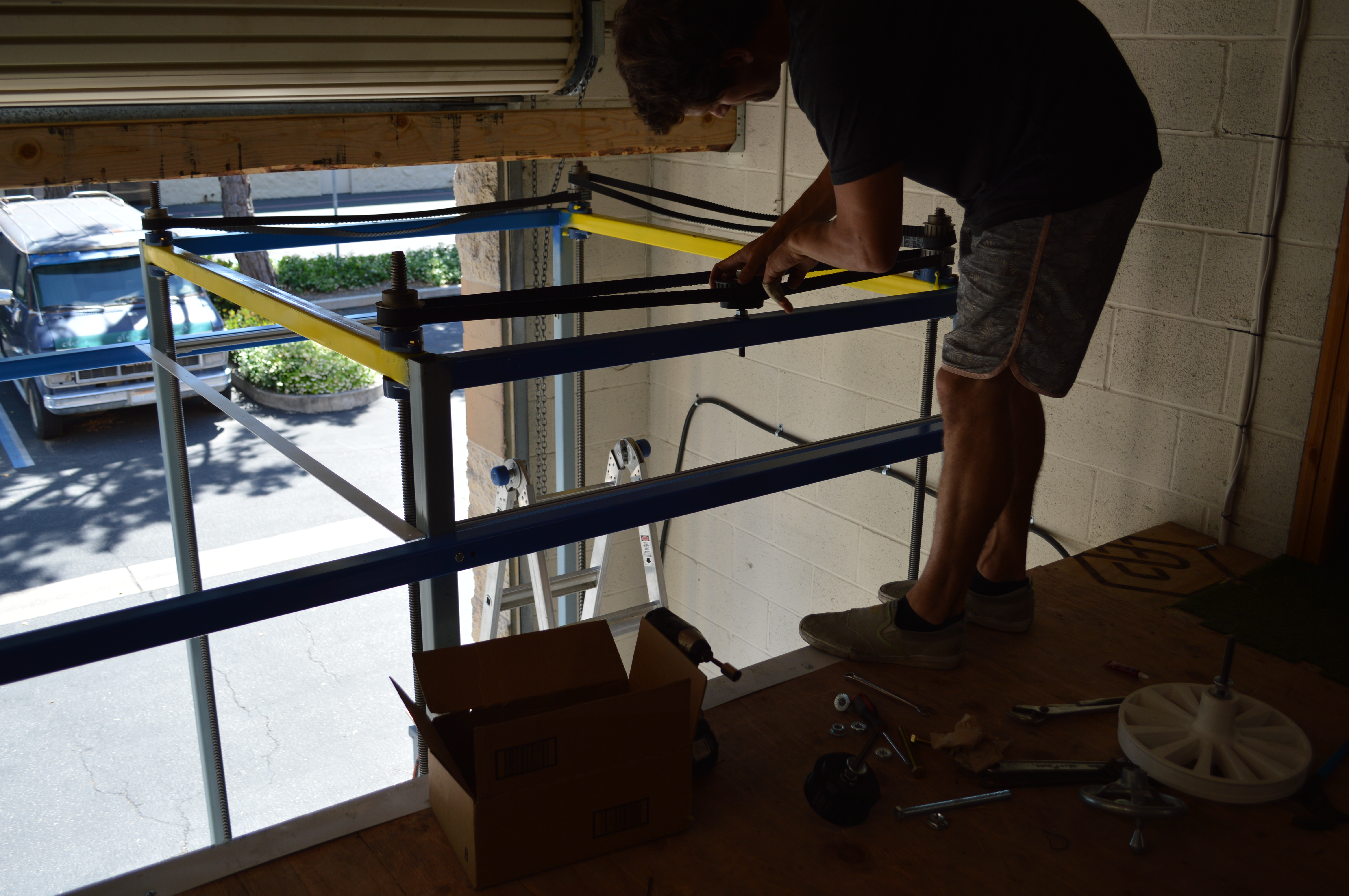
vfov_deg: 39.9
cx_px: 674
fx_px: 1235
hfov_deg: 57.3
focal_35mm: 33
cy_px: 448
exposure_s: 1/160
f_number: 3.8
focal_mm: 22
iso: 100
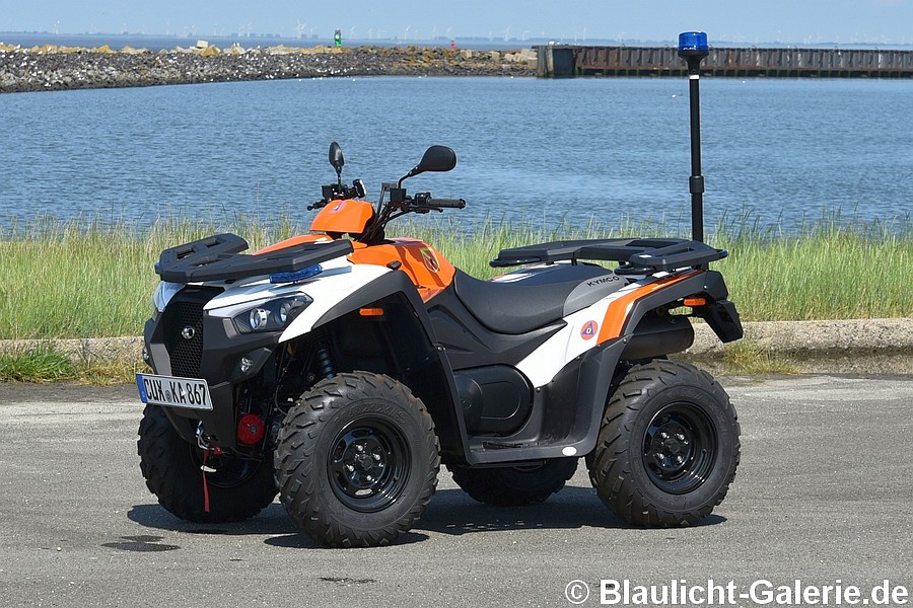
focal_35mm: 85
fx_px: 2156
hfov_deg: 23.9
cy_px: 304
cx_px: 456
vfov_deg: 16.1
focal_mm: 85
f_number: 10
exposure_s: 1/400
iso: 200
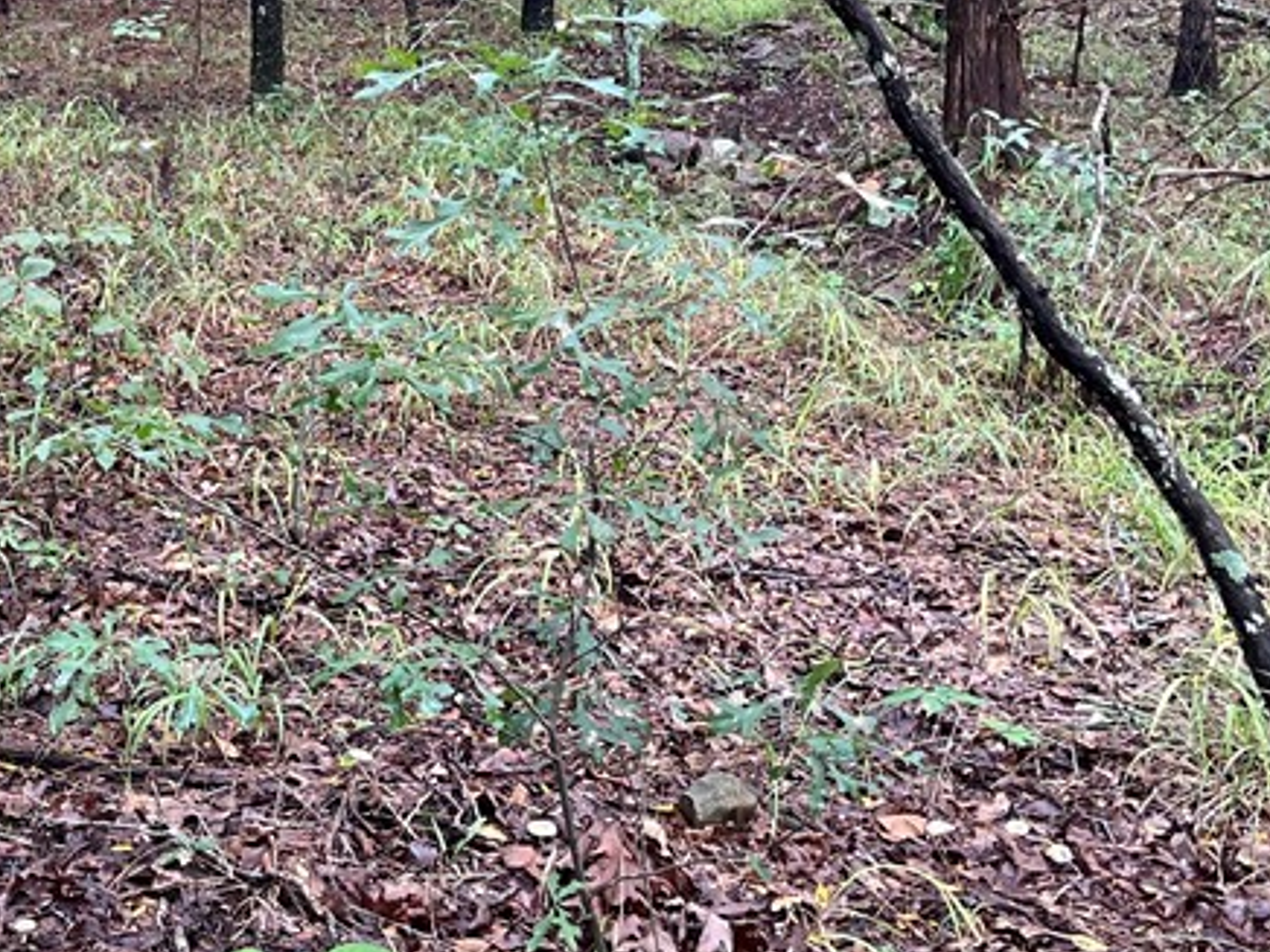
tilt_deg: -1.0
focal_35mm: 61
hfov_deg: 30.3
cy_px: -52
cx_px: 131
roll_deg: -1.1
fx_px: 2238
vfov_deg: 22.8
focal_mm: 5.1
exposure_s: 1/121
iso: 125
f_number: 1.6
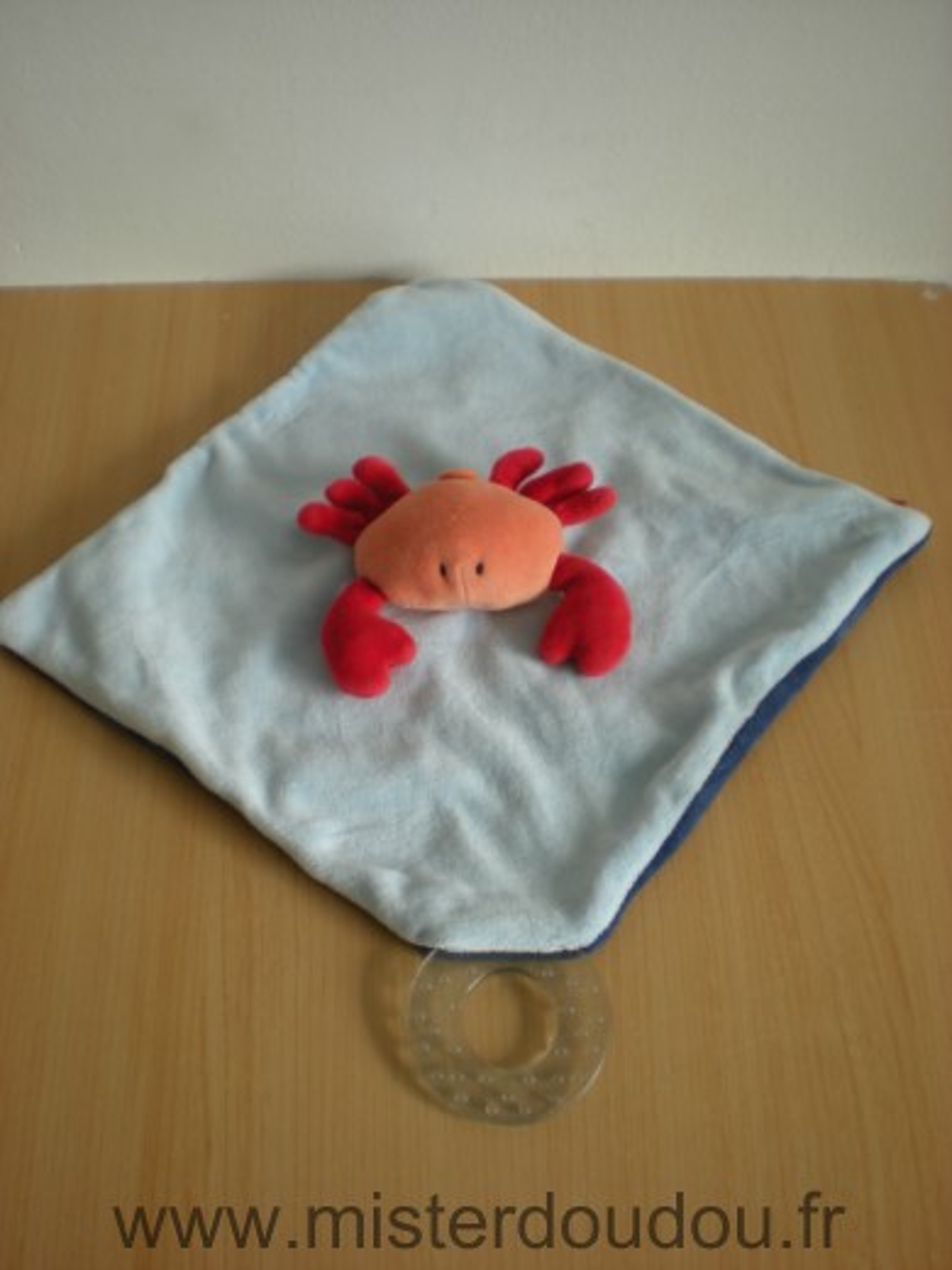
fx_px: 1393
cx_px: 476
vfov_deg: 49.0
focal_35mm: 38
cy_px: 635
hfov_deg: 37.7
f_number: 3.1
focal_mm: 6.3
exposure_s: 1/79.4
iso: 64
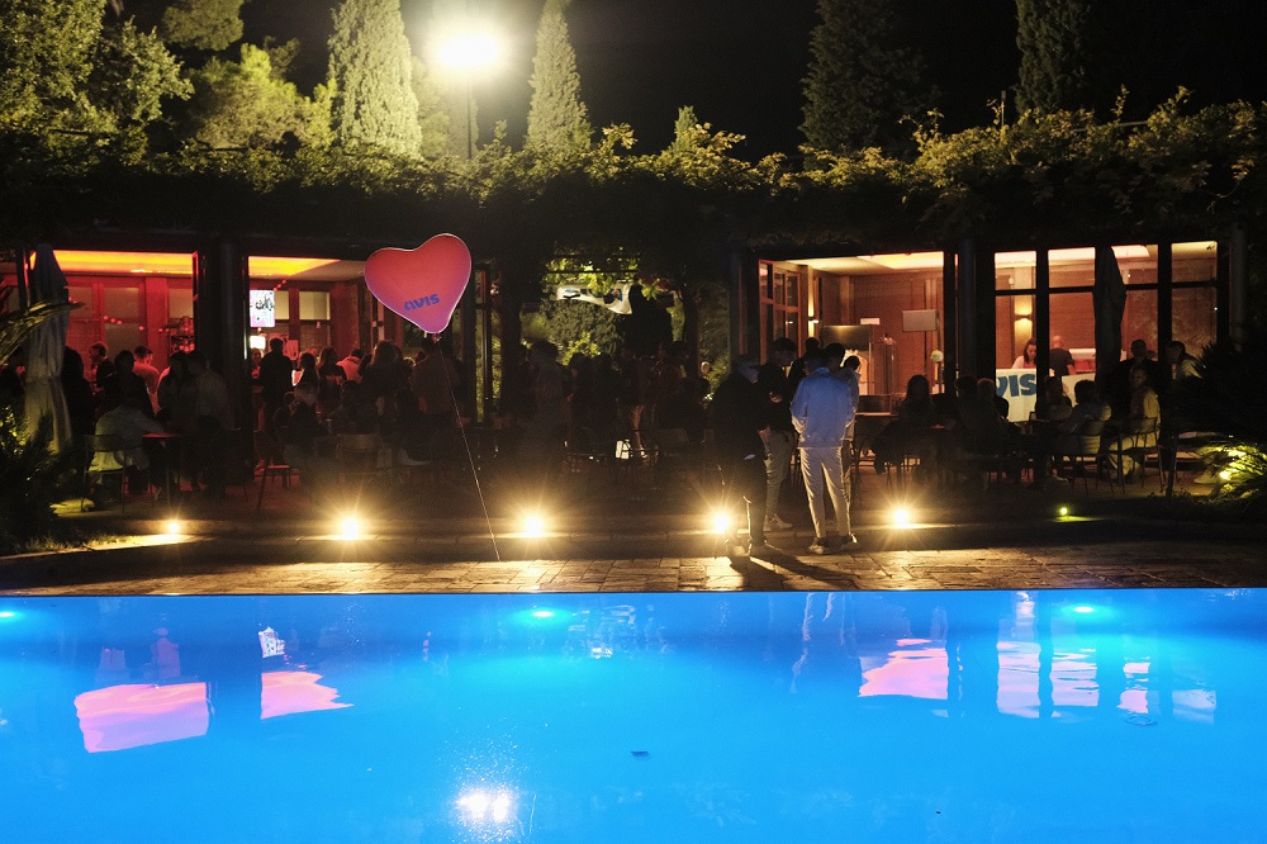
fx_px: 1231
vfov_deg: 37.8
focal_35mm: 35
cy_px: 422
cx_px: 634
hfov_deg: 54.5
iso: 5000
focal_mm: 23
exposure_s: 1/27
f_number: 3.6
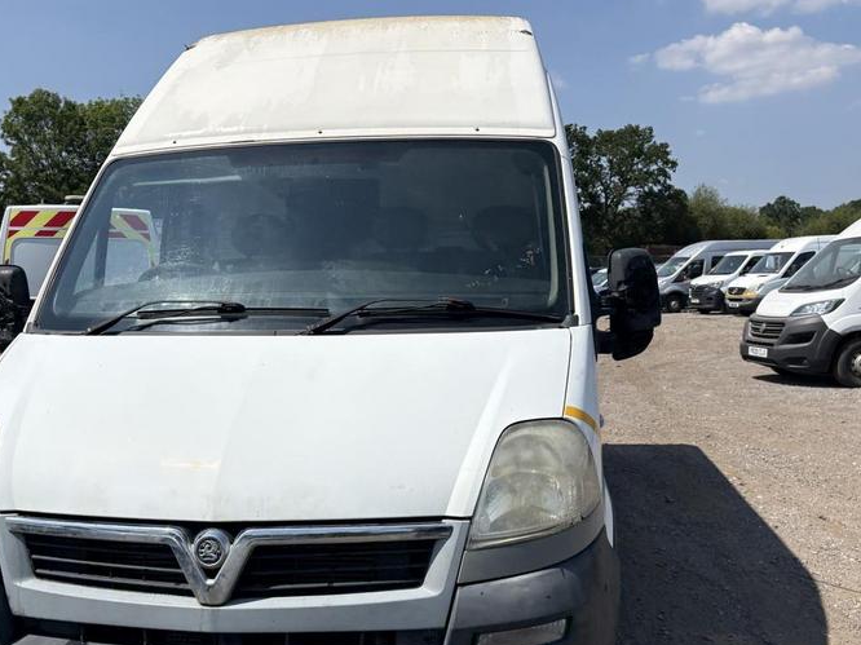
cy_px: 414
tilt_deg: -9.6
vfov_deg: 40.3
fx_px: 870
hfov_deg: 52.6
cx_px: 407
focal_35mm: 35
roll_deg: -1.9
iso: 50
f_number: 1.6
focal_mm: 5.96
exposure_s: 1/6329
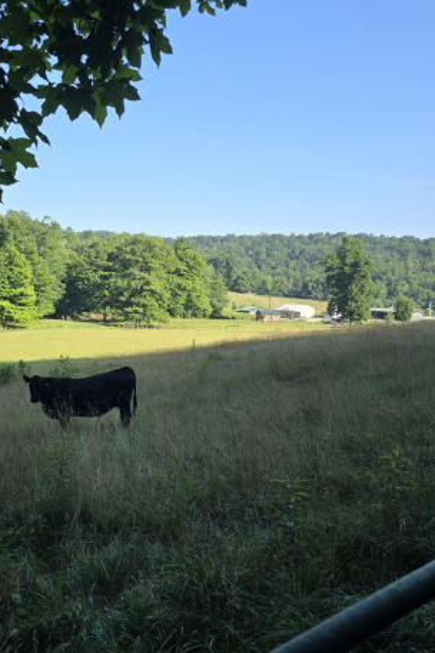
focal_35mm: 35
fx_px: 634
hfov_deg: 37.3
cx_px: 137
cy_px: 309
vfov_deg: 54.4
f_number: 1.7
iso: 80
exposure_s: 1/2099
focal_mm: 6.3
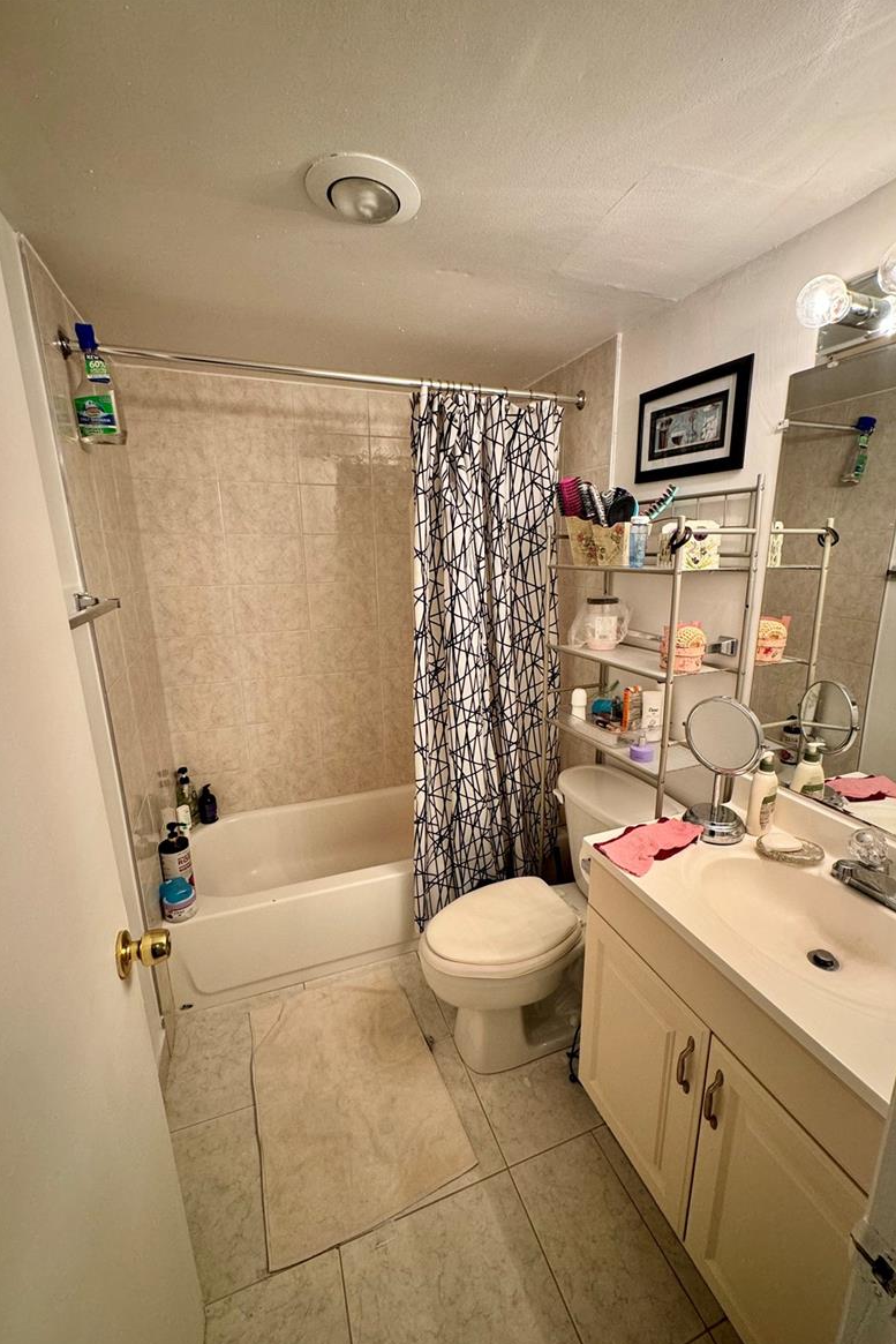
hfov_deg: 77.3
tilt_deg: -14.8
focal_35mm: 15
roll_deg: +0.3
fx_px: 560
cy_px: 685
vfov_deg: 100.4
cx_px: 475
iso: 250
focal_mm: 2.22
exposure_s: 1/60
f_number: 2.2
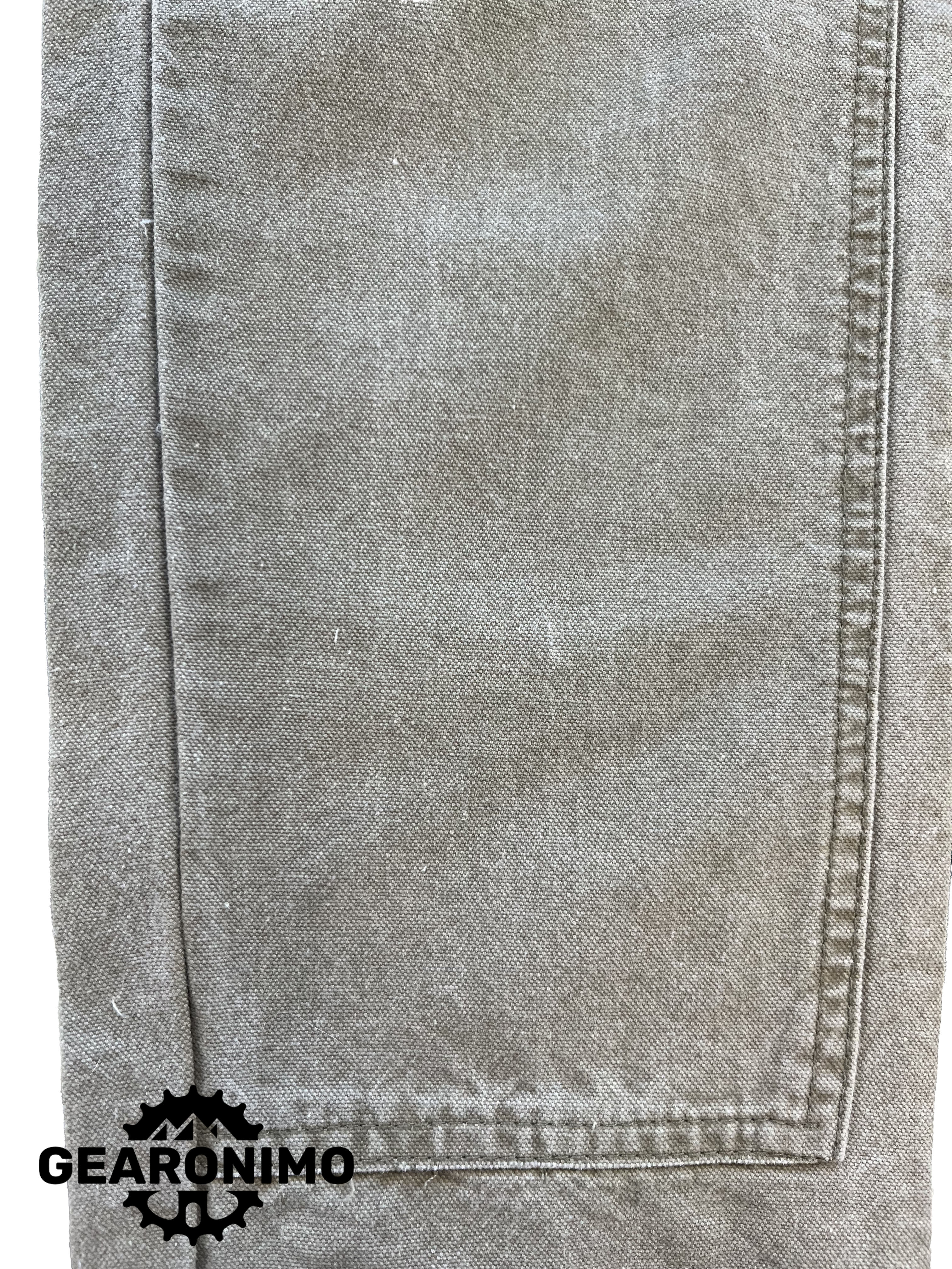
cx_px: 476
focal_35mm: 26
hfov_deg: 53.1
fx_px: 953
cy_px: 634
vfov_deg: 67.3
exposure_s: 1/120
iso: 125
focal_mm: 5.1
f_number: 1.6
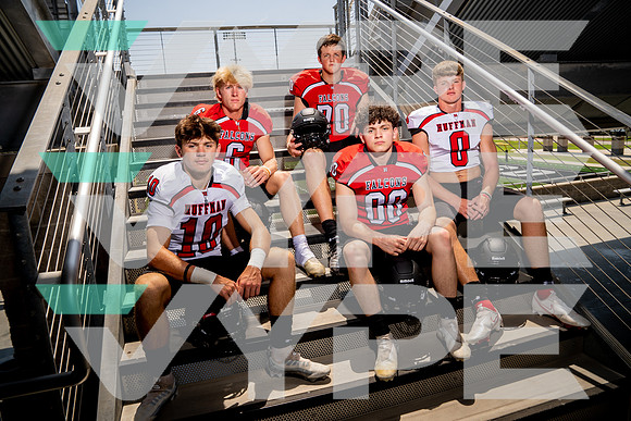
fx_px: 421
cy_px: 210
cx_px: 316
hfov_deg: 73.7
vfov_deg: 53.2
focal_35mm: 24
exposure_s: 1/250
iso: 100
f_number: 8
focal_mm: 24
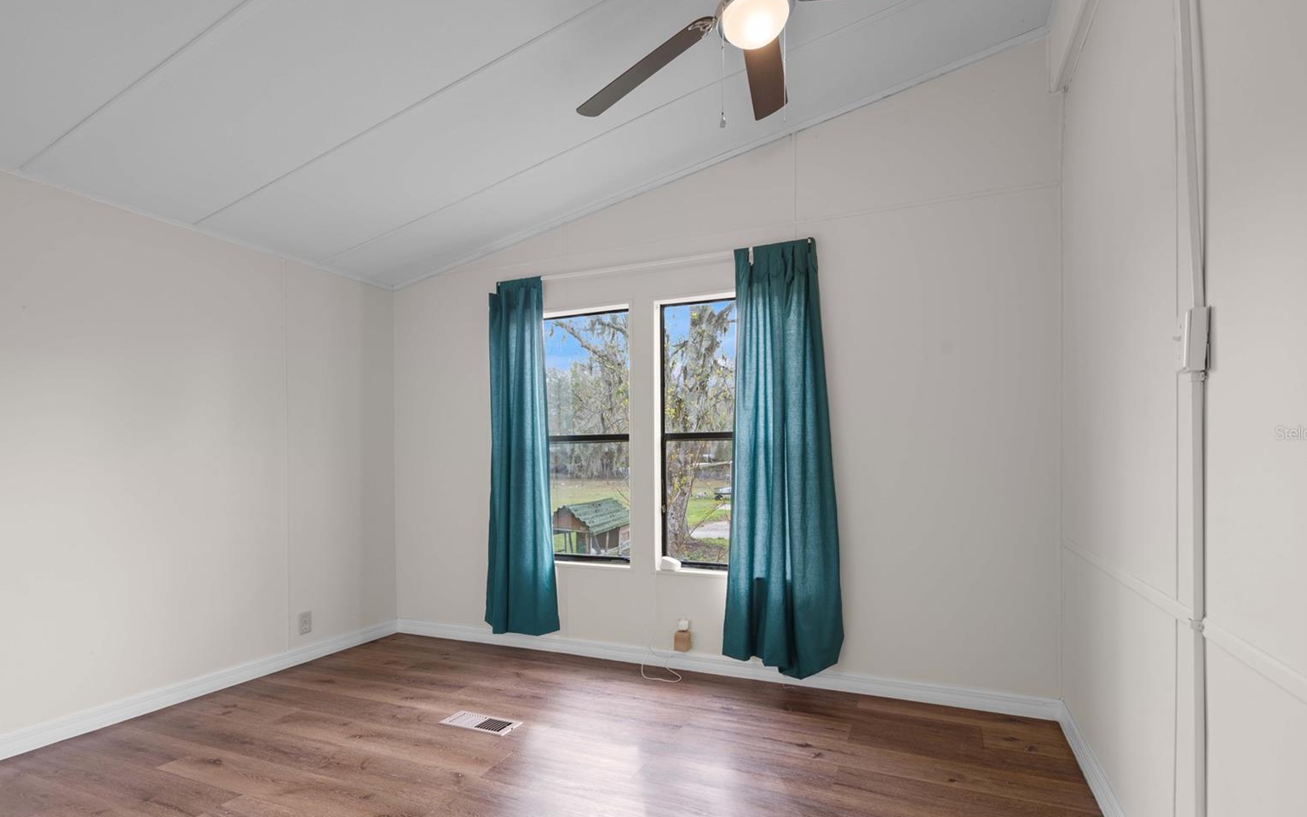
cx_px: 670
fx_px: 606
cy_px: 433
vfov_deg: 68.0
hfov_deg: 94.3
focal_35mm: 17
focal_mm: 16
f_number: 8
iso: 125
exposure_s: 1/2
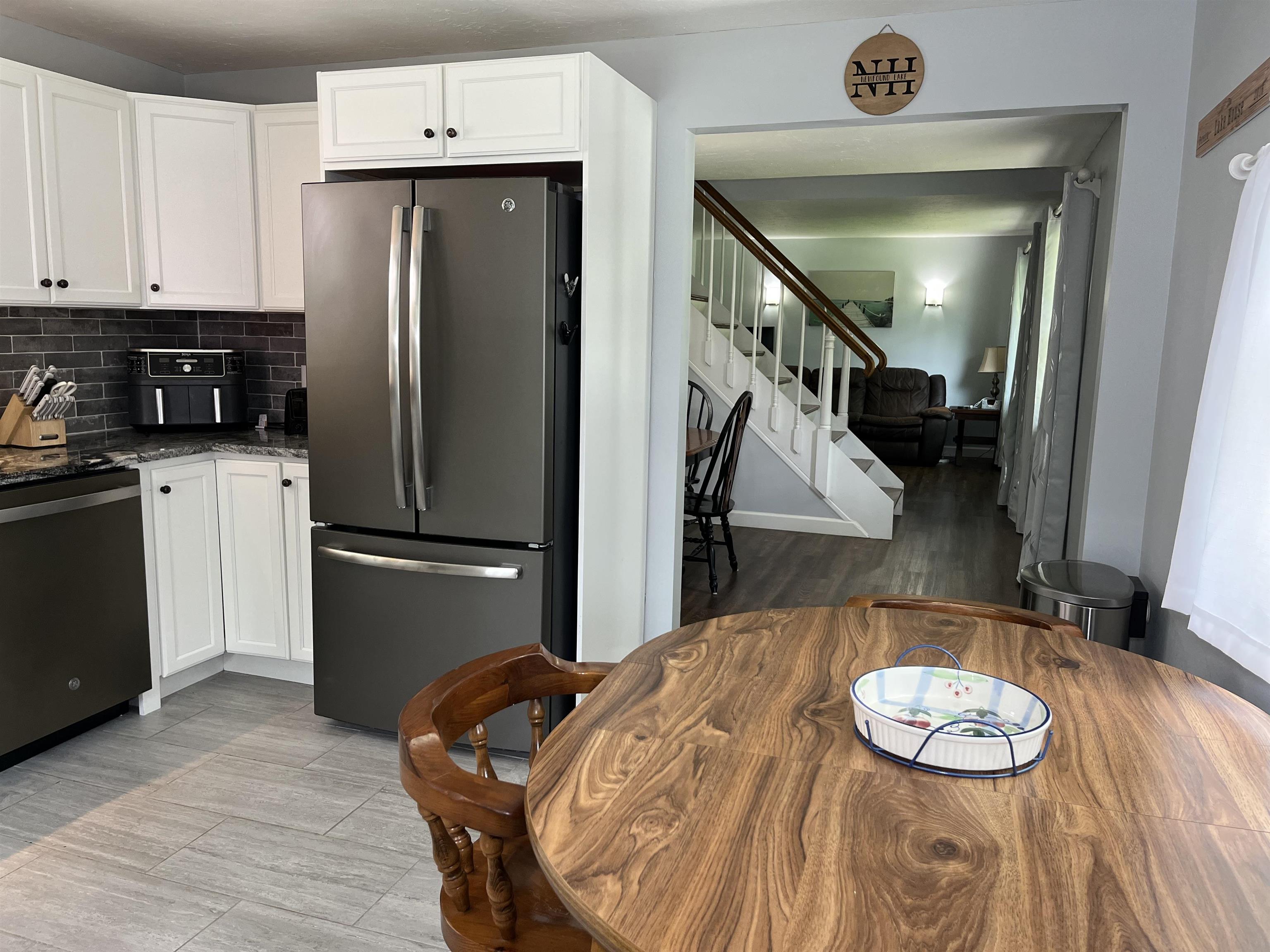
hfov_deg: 67.3
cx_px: 635
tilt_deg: -9.1
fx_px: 954
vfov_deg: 53.1
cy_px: 476
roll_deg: -0.5
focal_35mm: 26
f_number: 1.6
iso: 125
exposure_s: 1/121
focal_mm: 5.1
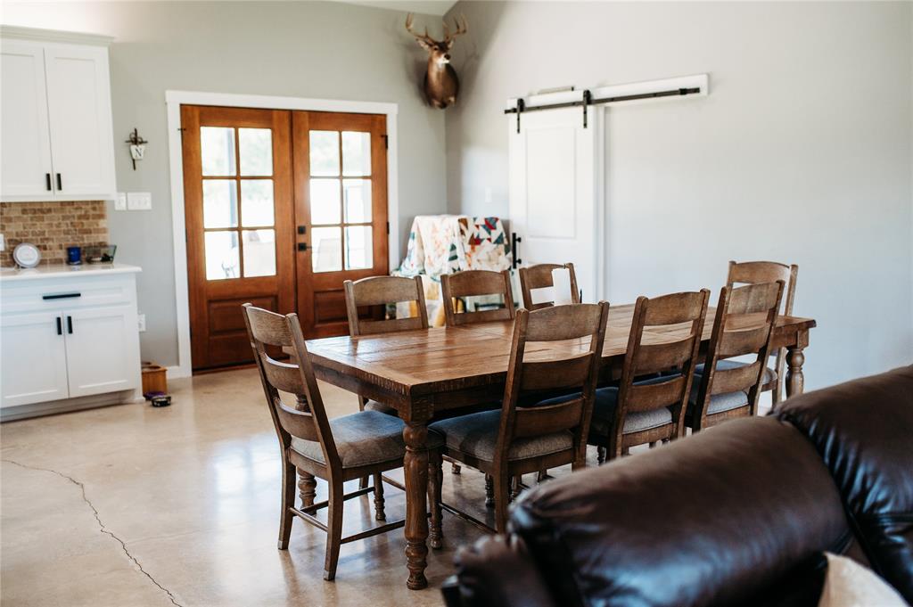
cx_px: 456
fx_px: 887
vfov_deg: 37.8
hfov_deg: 54.5
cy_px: 304
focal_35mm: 35
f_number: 2.2
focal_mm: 35
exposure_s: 1/400
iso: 640
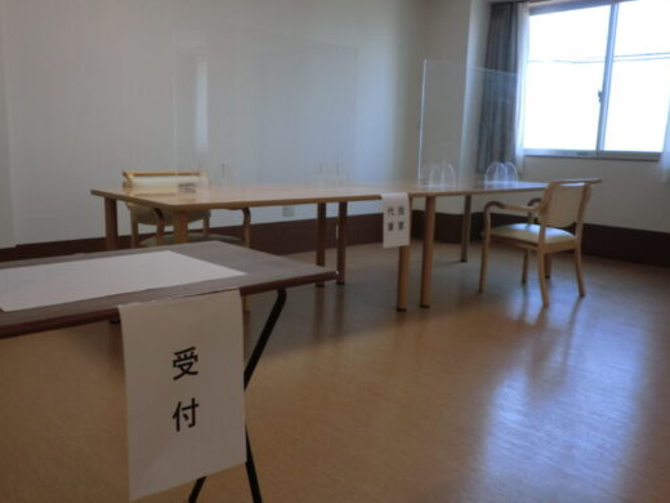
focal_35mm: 30
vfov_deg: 46.8
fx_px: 581
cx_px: 308
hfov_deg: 59.9
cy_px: 252
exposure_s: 1/60
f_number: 2.8
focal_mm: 4.7
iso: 80
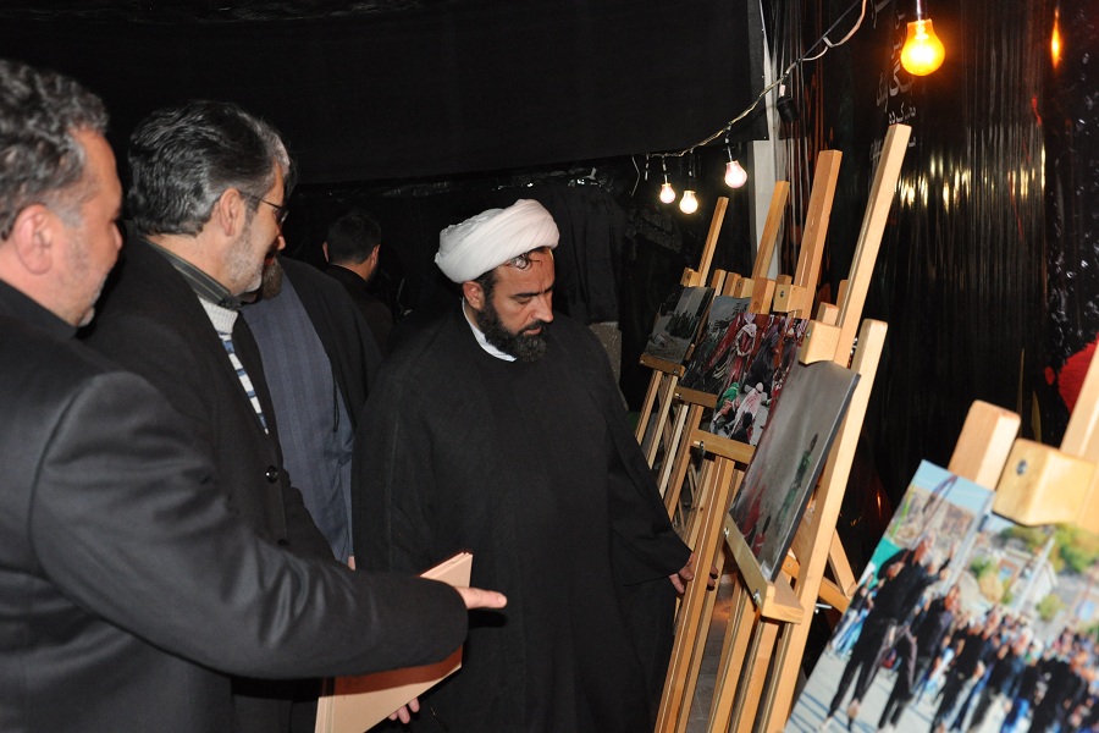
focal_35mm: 42
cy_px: 366
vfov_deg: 31.9
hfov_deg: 46.4
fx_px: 1282
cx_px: 550
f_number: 4.5
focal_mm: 28
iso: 1250
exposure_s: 1/60
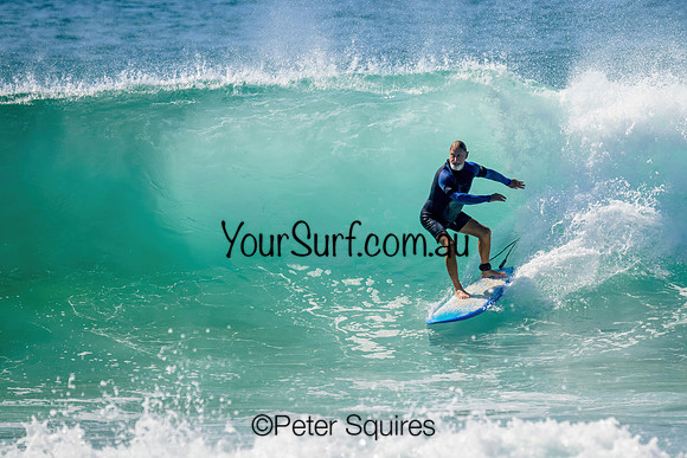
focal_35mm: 715
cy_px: 191
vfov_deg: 1.9
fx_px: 13641
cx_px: 416
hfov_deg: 2.9
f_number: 11
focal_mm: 590
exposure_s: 1/2000
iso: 640
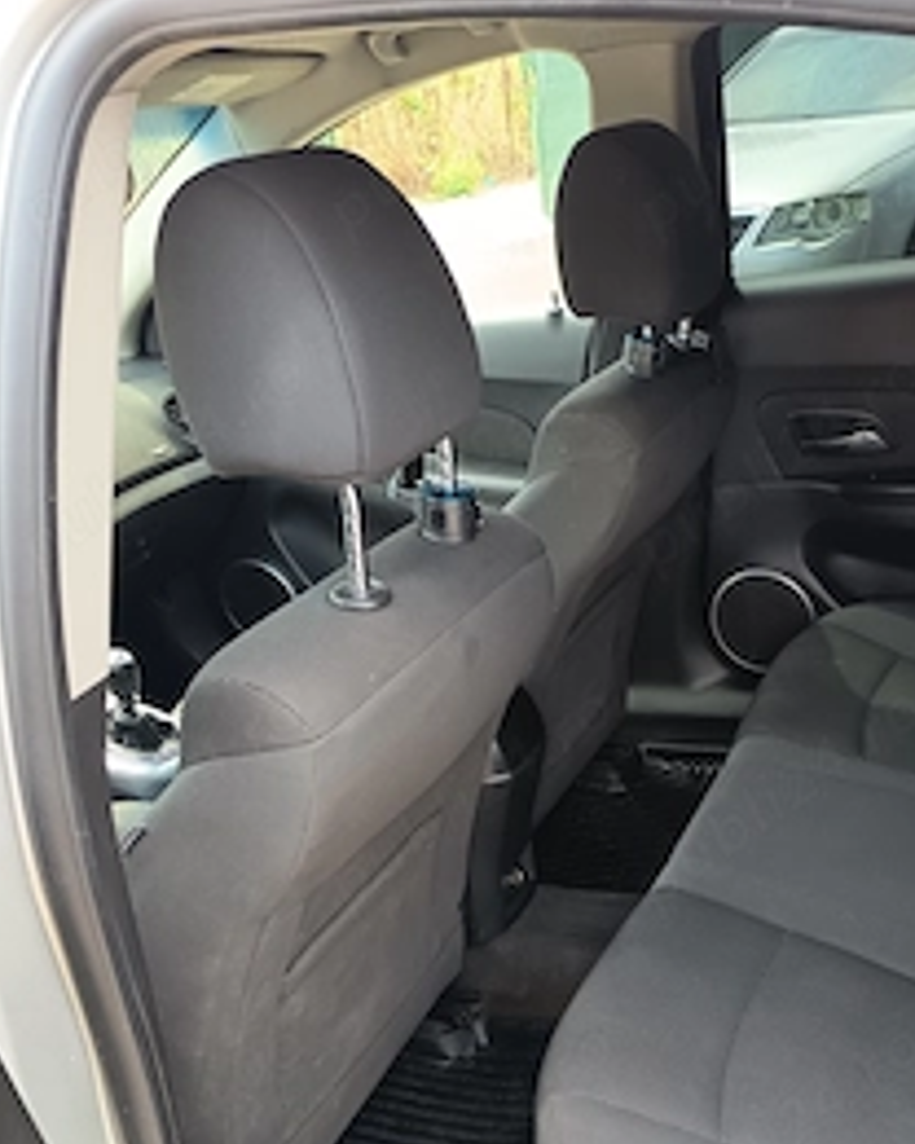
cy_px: 871
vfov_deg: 48.2
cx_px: 625
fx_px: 1219
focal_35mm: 36
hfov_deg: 40.5
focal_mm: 5.27
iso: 184
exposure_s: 1/50
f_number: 1.7
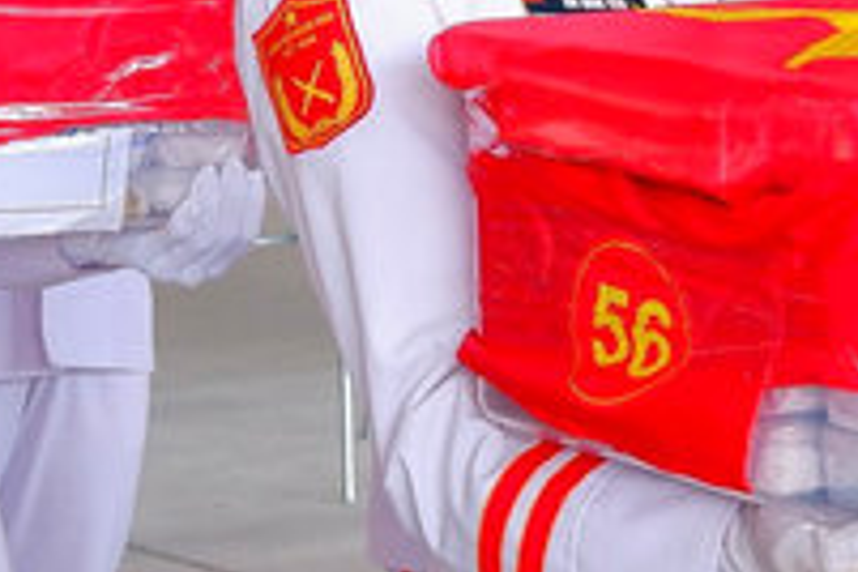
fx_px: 3098
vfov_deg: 10.2
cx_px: 324
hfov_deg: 15.8
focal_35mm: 130
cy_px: -329
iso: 200
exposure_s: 1/60
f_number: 4
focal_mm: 19.2
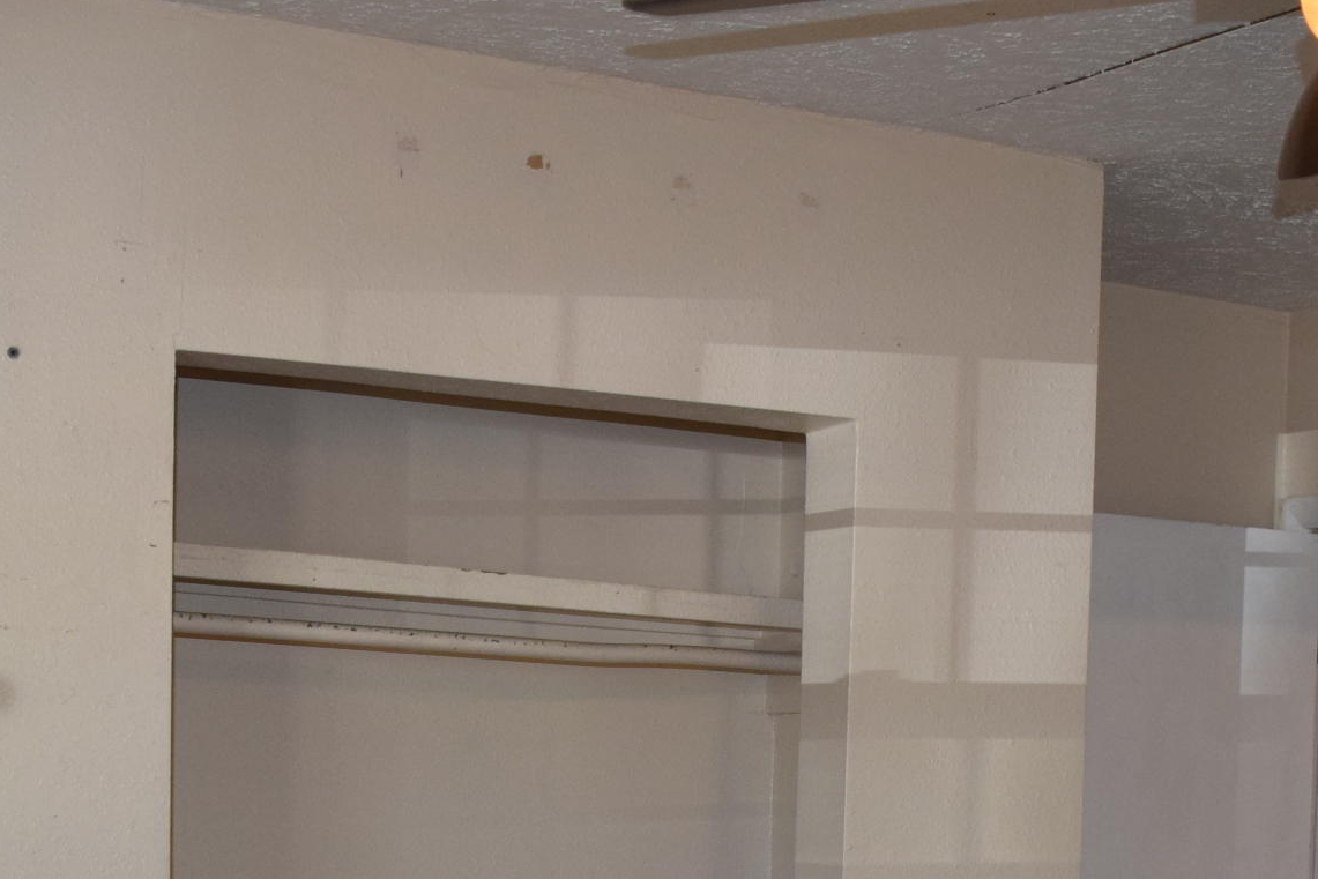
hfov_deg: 28.3
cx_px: 870
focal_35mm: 71
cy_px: 1083
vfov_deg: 18.1
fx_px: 2600
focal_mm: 18
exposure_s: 1/100
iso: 800
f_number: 5
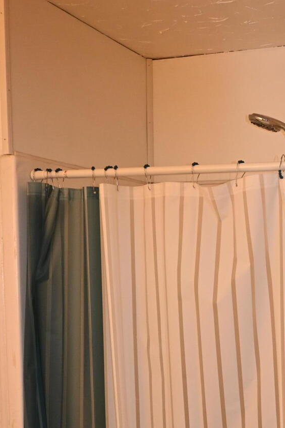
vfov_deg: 28.3
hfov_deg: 18.9
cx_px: 297
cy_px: 353
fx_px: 827
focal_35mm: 70
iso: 720
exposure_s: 1/60
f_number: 3.8
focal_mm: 19.5
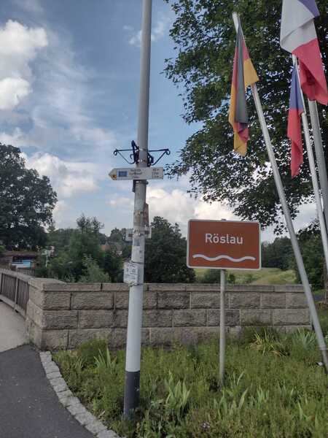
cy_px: 219
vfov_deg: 65.3
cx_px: 164
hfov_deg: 51.4
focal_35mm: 27
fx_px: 341
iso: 100
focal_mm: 4.71
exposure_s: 1/1849
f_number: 1.7
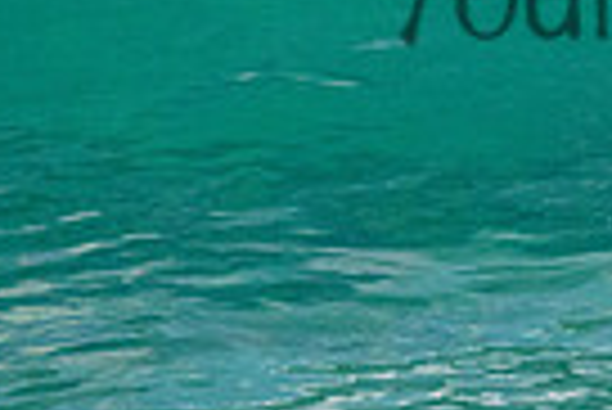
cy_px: -65
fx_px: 40588
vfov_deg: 0.6
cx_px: 846
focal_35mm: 2385
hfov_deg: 0.9
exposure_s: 1/2000
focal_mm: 560
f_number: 11
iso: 5000
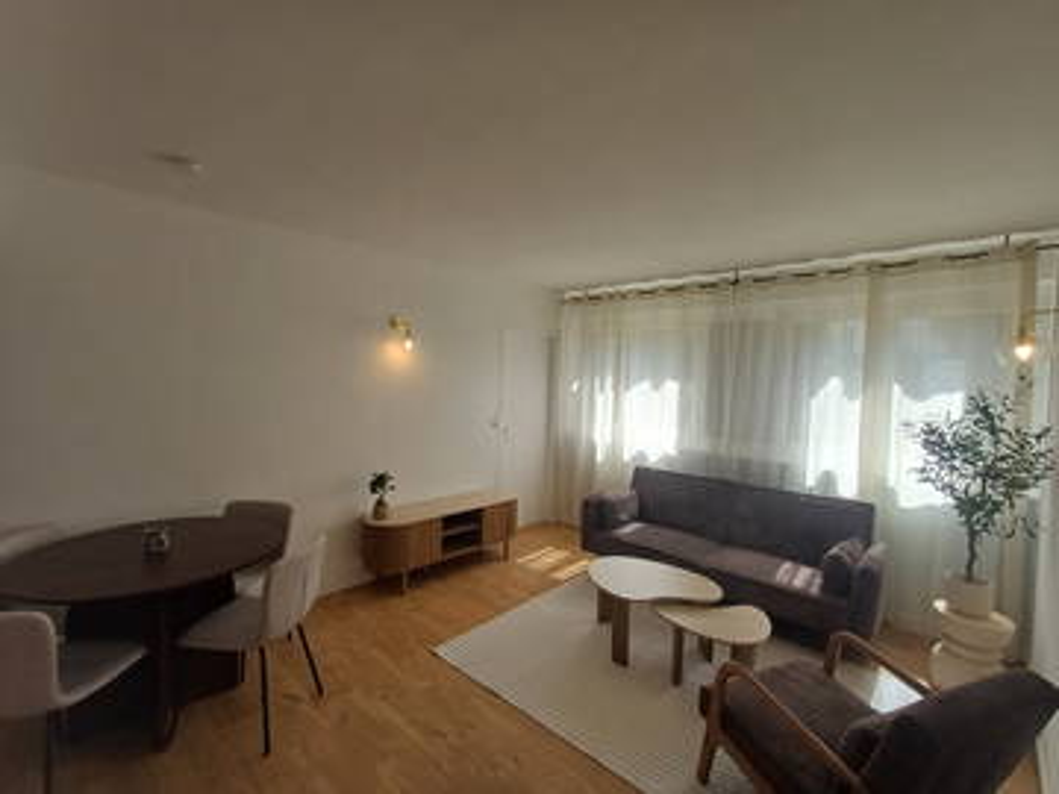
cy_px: 397
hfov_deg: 94.5
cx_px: 530
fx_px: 489
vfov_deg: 78.1
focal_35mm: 16
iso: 40
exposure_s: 1/121
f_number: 2.2
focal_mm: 1.64
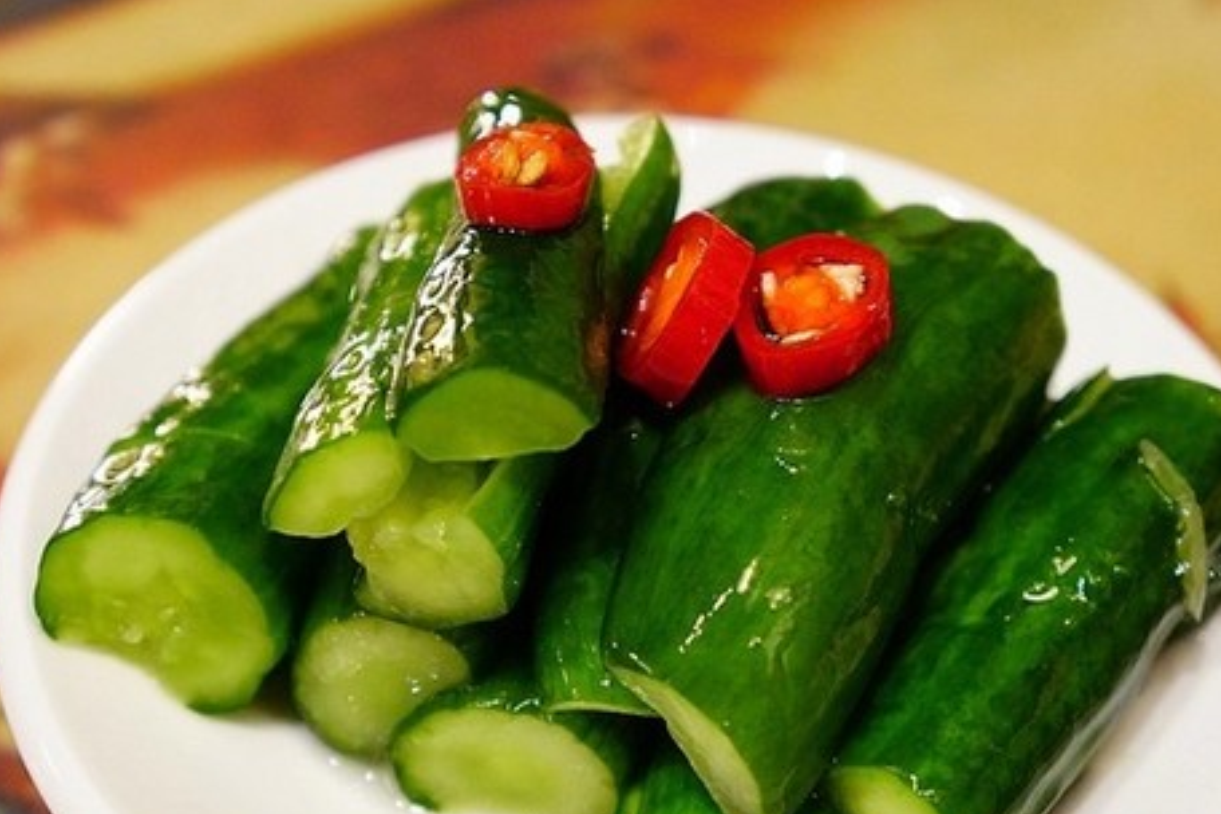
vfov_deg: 18.2
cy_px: 487
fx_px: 2544
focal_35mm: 75
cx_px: 637
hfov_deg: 27.0
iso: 3200
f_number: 4.5
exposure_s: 1/50
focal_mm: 38
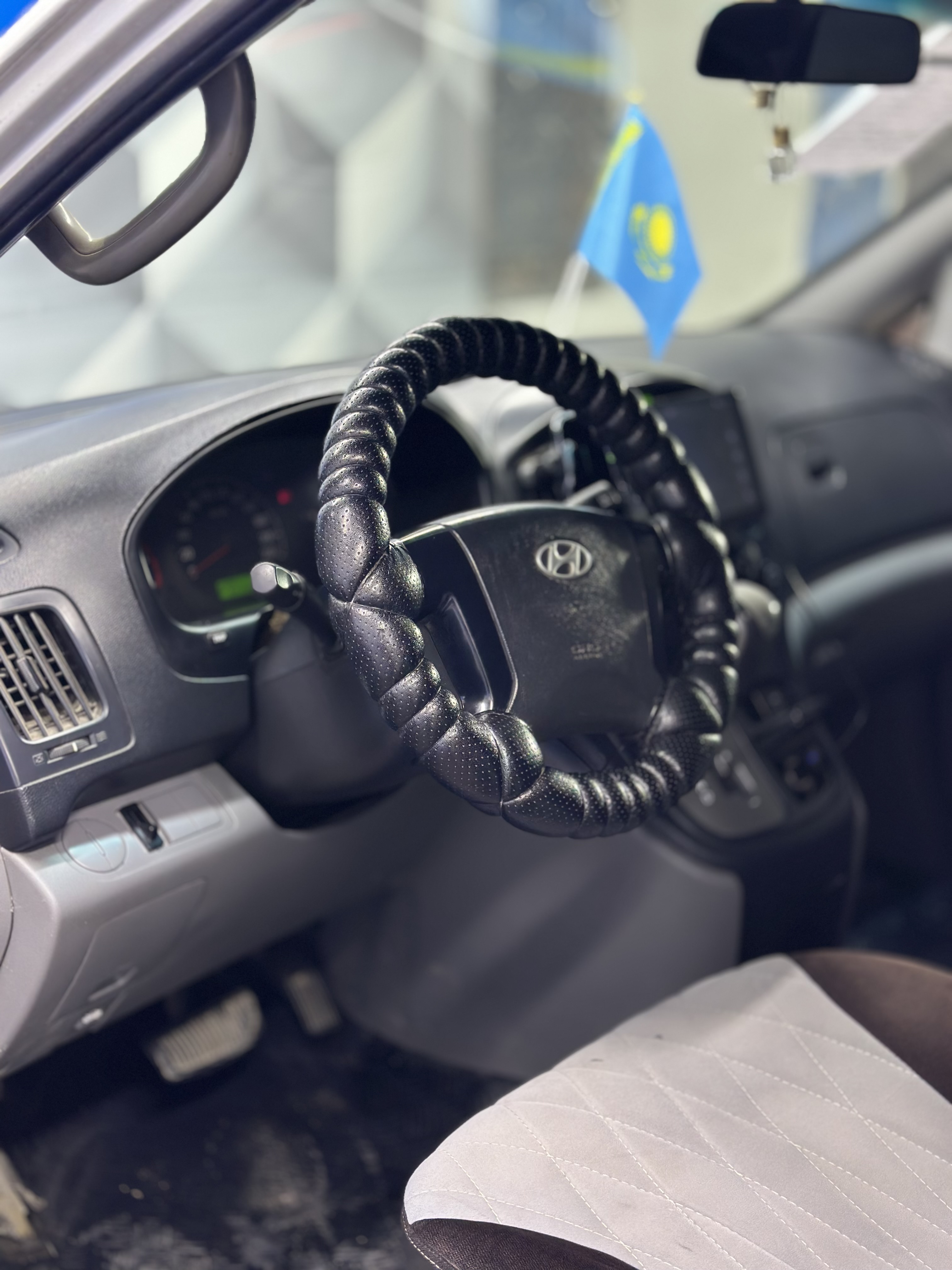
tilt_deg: -15.3
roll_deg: -0.7
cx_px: 476
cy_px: 635
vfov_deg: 39.7
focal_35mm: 48
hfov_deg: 30.3
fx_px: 1760
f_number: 1.78
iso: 80
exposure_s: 1/50
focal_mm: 6.86
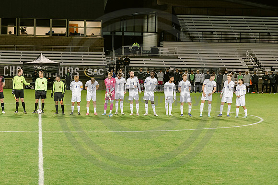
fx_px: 960
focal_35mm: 124
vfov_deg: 11.0
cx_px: 127
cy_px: 83
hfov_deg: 16.5
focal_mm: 70
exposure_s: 1/200
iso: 2000
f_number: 4.5
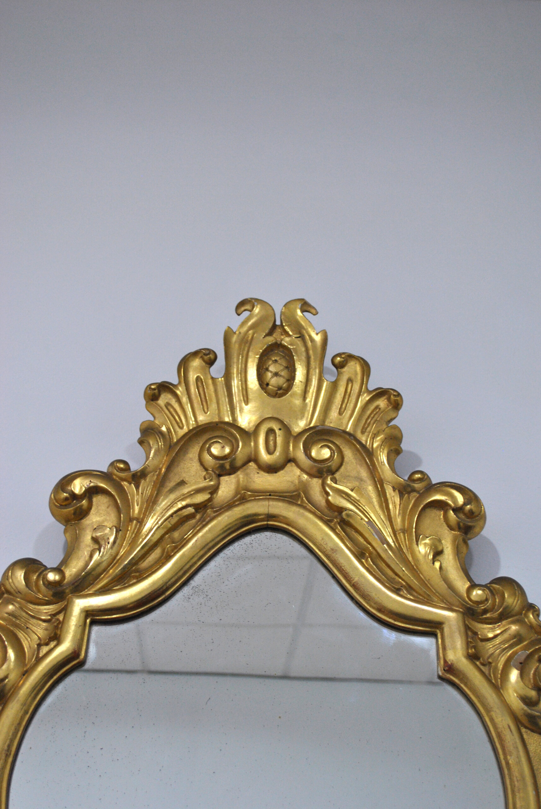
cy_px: 404
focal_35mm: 45
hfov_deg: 29.9
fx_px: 1011
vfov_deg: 43.6
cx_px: 270
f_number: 4.5
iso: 400
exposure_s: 1/50
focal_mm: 30
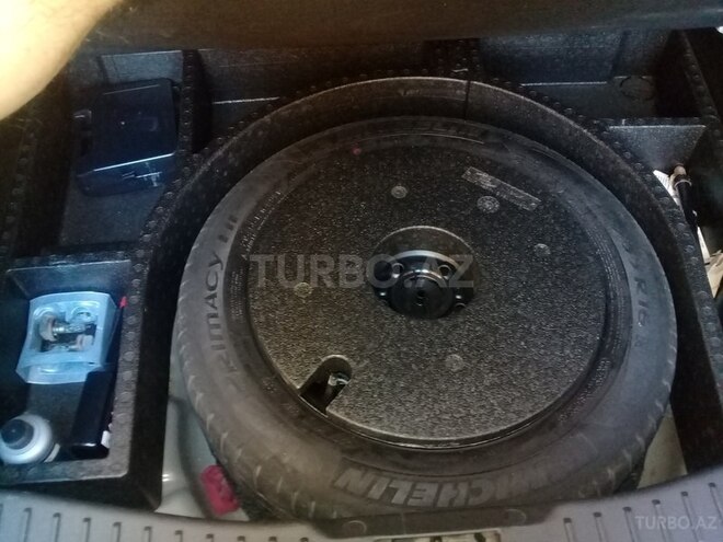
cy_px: 271
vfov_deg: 45.4
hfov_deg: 58.4
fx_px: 647
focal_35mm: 31
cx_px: 362
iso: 320
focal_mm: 3.3
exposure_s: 1/33
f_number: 2.2
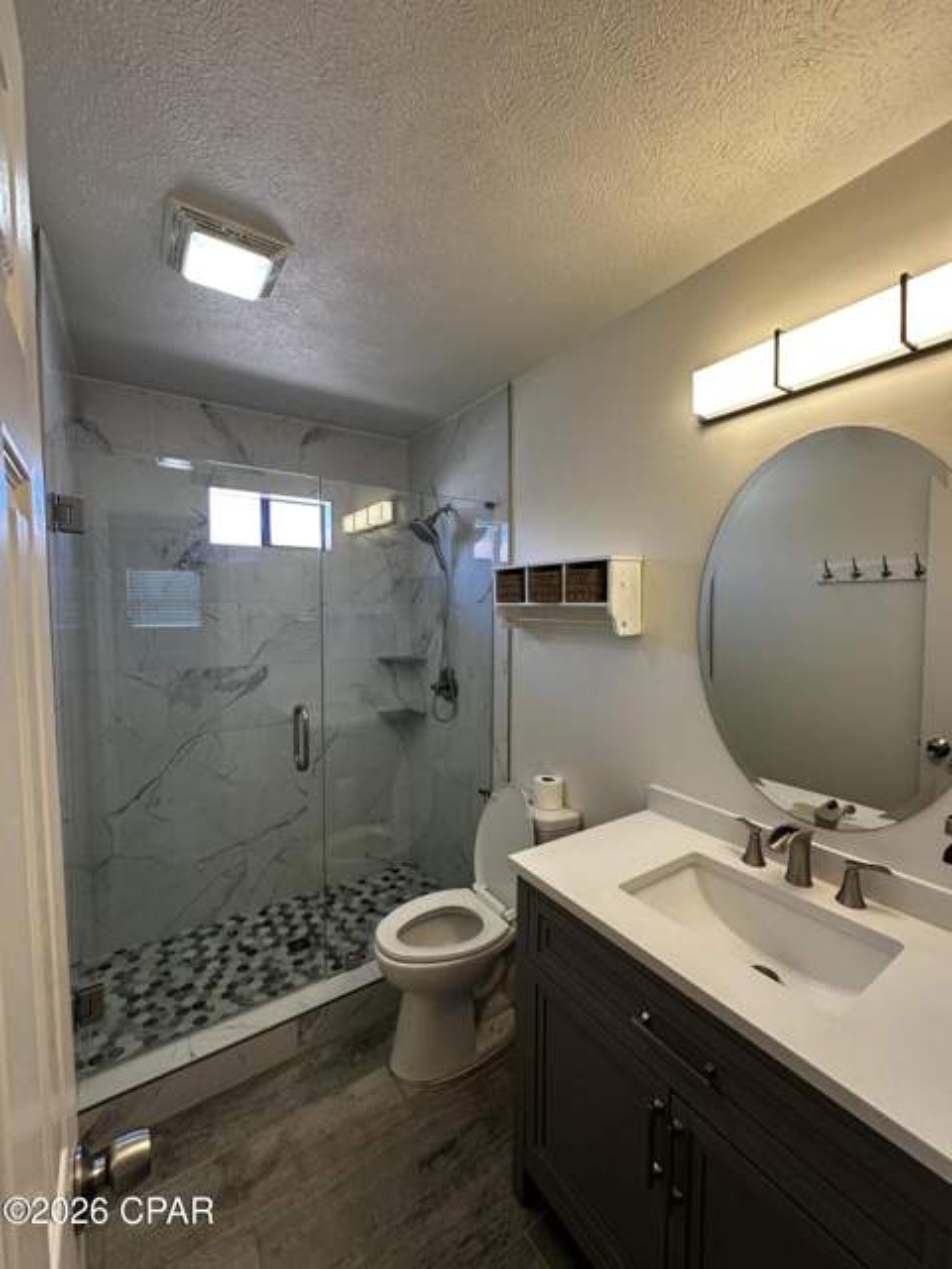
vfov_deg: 102.1
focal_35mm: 14
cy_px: 634
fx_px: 513
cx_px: 476
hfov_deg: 85.7
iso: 80
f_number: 2.2
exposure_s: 1/120
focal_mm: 2.22
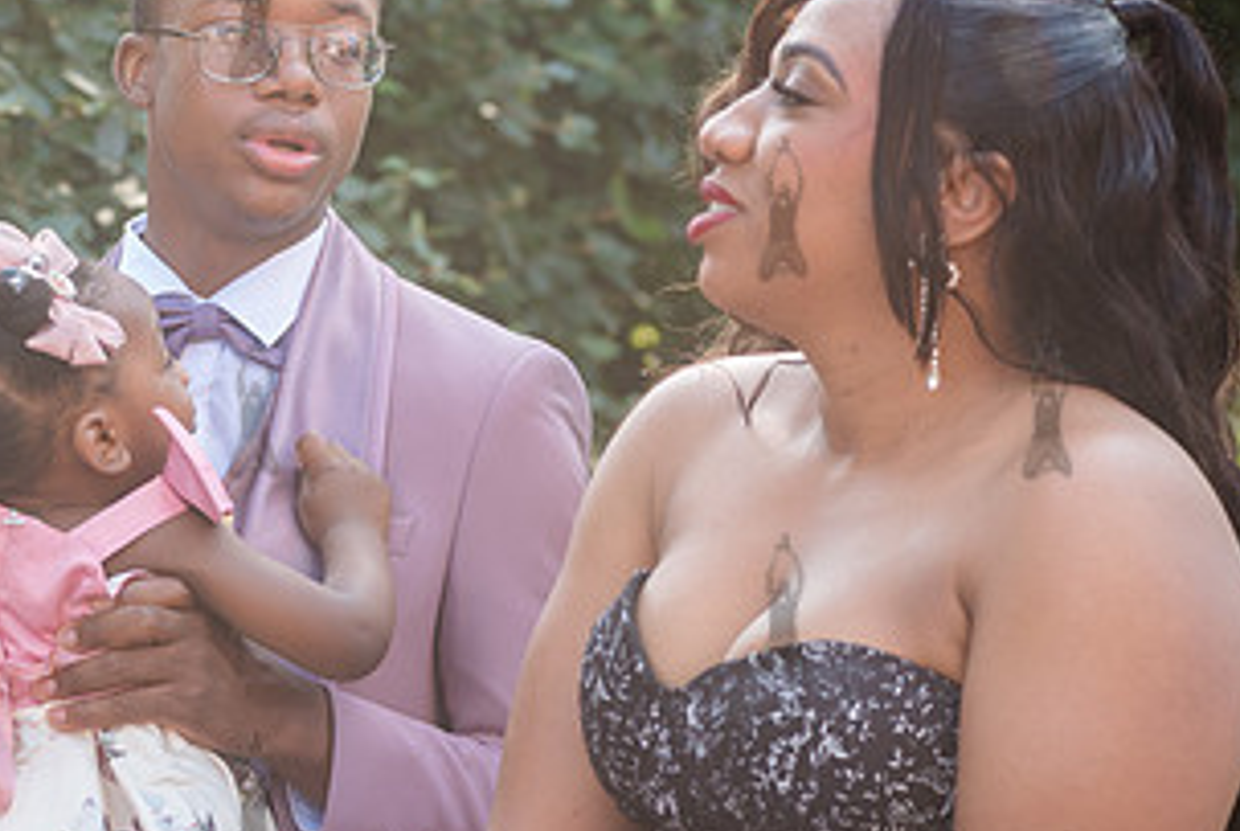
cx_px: 252
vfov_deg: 7.0
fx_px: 6830
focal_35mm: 198
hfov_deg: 10.3
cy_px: 405
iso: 400
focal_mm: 100
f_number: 5
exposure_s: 1/200
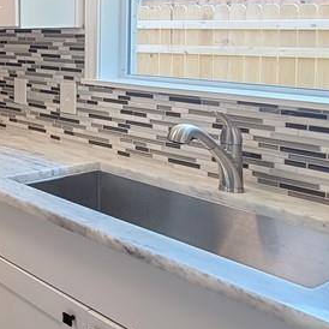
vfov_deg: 37.1
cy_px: 43
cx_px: -157
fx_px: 462
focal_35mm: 43
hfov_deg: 27.7
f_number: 2.2
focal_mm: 2.2
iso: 125
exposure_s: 1/59
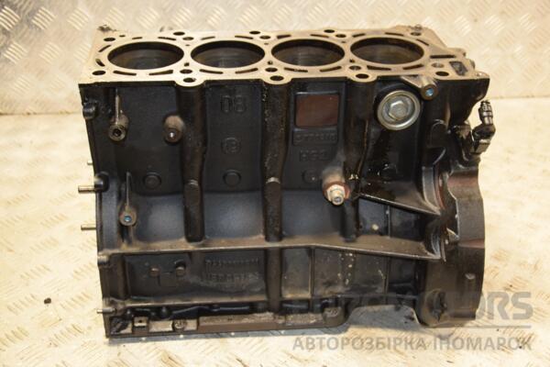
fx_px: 733
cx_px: 275
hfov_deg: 41.1
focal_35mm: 48
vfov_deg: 28.1
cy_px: 184
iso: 800
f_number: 5
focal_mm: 32
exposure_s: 1/80
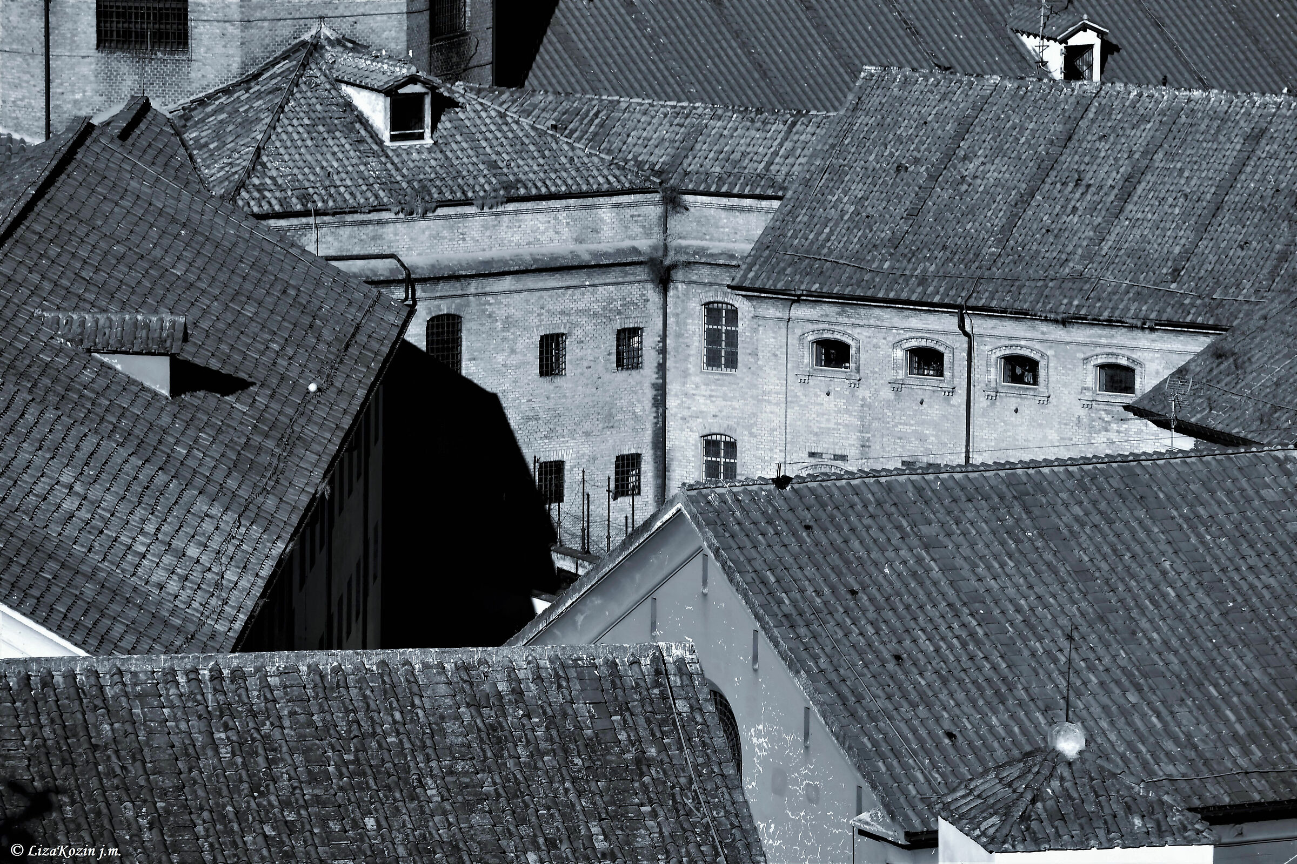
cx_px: 648
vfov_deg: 4.6
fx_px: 10807
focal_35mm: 300
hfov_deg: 6.9
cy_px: 432
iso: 100
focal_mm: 200
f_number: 10
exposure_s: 1/640
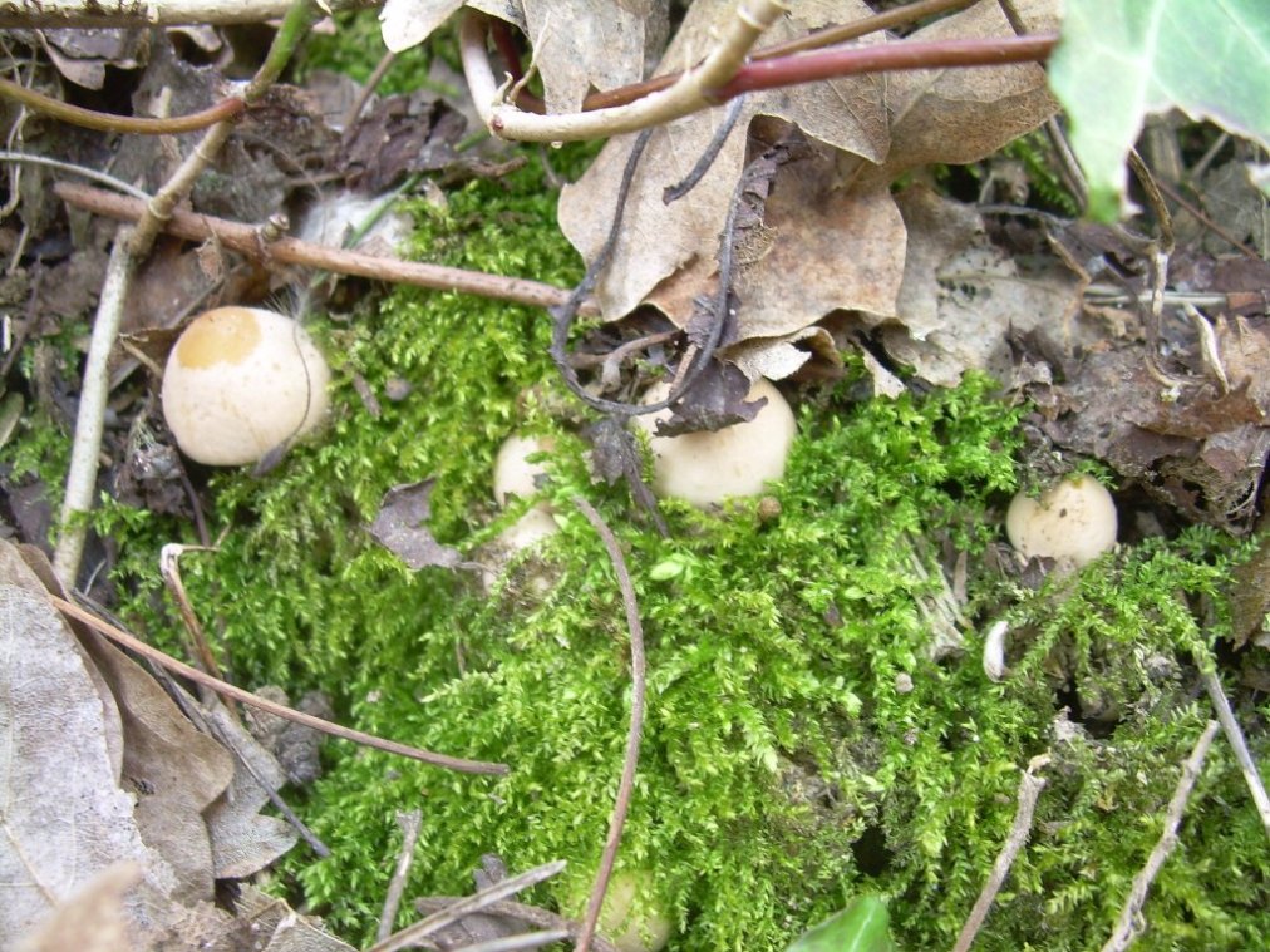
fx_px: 1394
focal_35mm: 38
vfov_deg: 37.7
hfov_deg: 49.0
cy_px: 476
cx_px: 635
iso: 50
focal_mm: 6.3
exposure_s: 1/16.4
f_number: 2.8
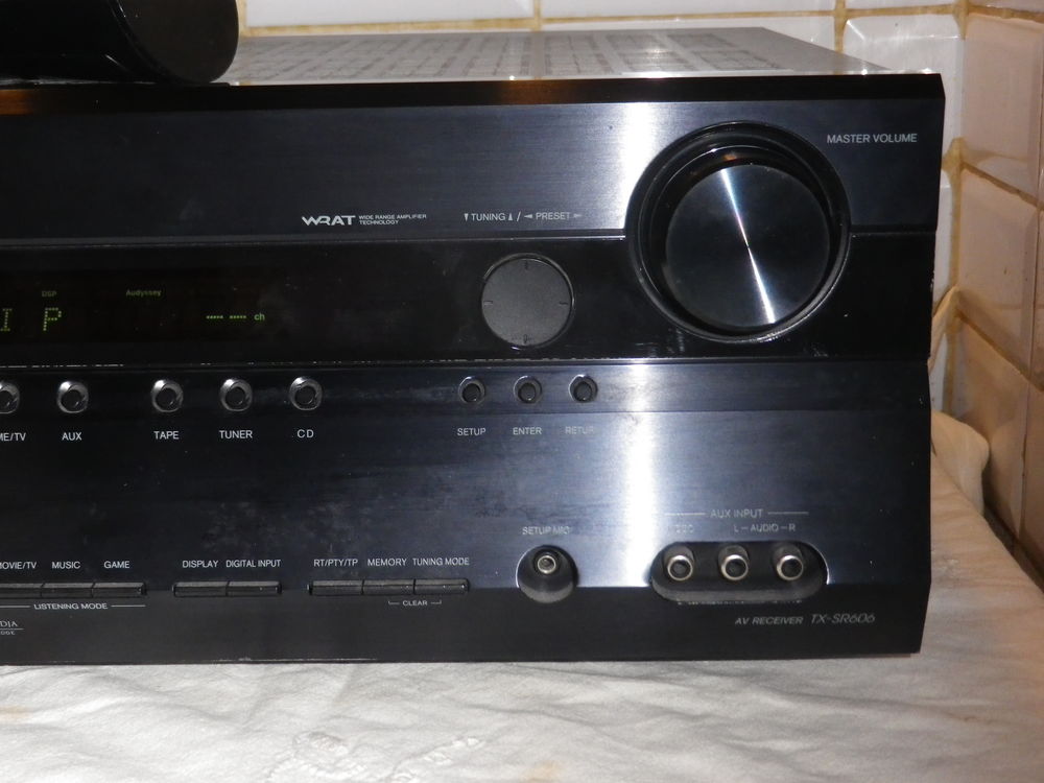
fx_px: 1598
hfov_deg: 36.2
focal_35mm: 53
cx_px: 522
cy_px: 392
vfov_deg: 27.5
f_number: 4.4
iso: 400
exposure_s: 1/60
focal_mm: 9.5
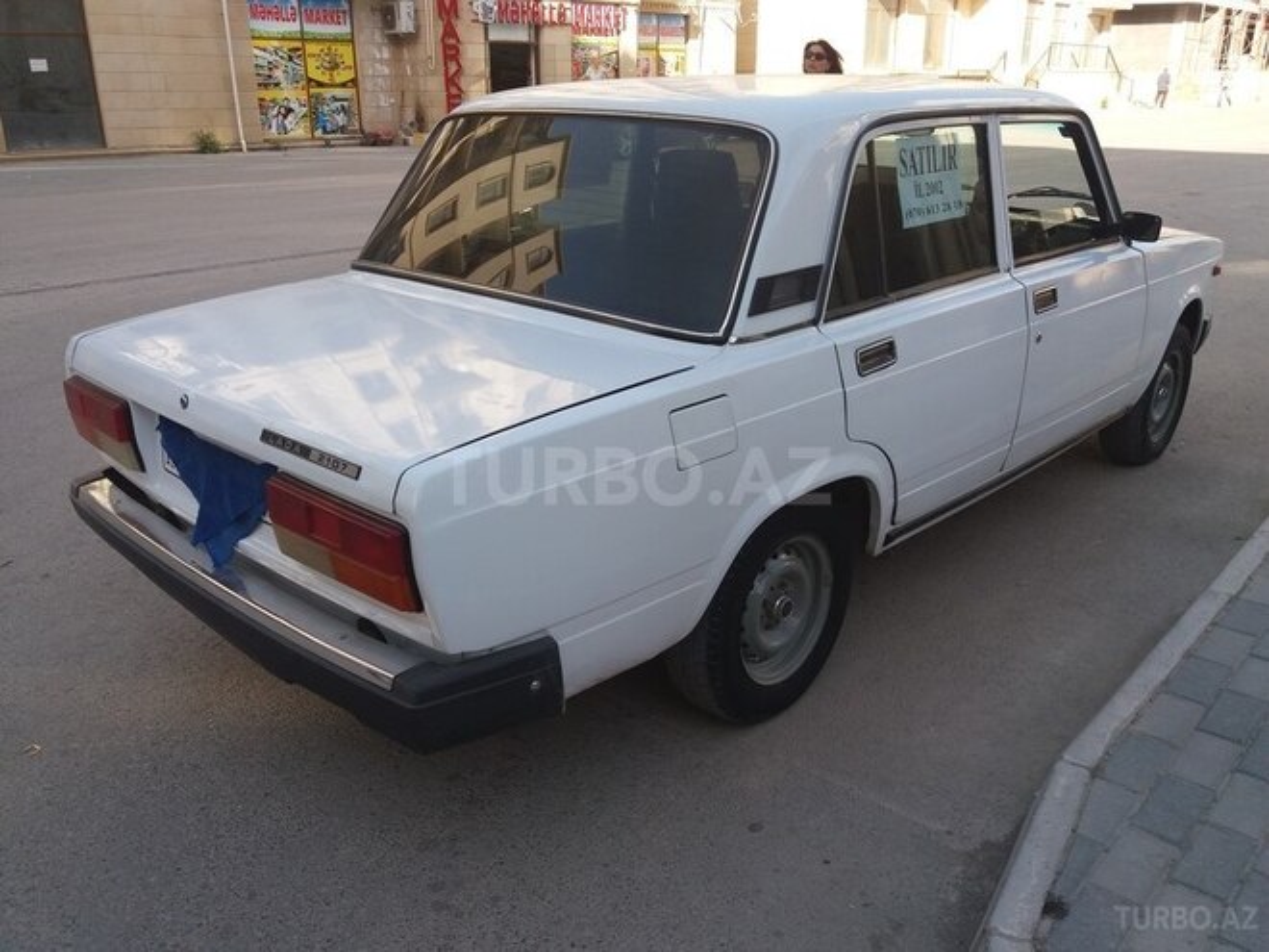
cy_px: 476
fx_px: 1026
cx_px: 634
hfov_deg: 63.4
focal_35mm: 28
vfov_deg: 49.7
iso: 64
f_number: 1.9
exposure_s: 1/518
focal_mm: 3.7
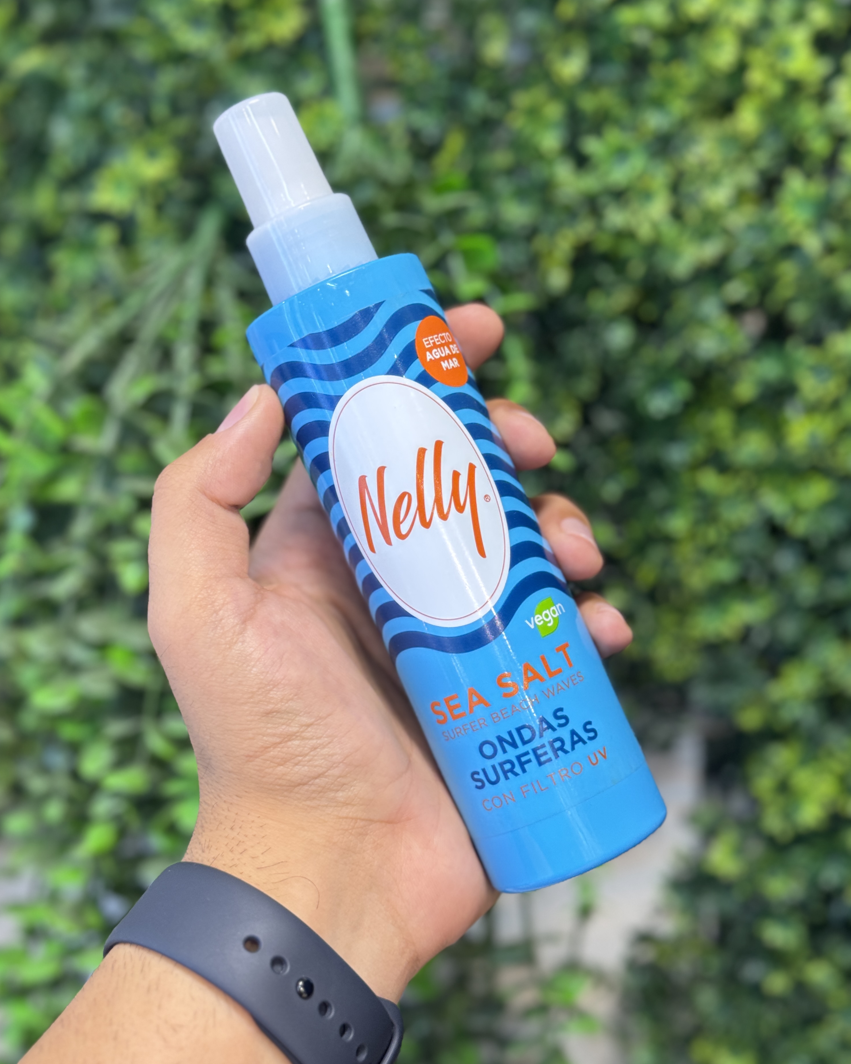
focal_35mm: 51
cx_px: 422
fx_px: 1606
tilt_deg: -3.5
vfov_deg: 36.7
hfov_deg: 29.7
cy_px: 537
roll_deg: +0.0
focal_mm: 6.76
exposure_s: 1/50
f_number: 1.78
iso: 80
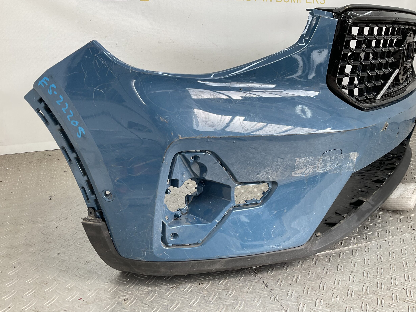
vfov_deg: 46.8
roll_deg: -2.9
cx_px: 213
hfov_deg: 60.0
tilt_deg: -19.0
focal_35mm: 30
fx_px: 361
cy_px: 155
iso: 16
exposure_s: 1/102
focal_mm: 3
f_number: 1.8
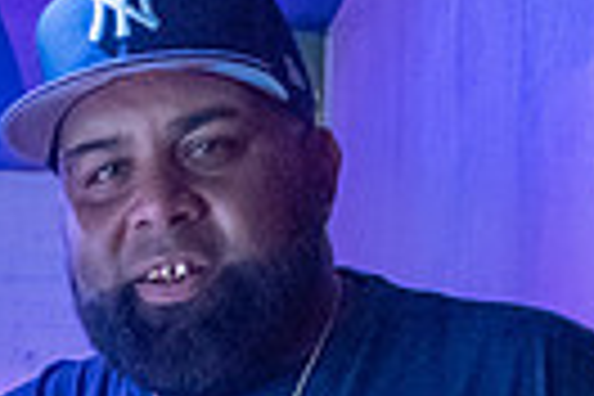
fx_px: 1996
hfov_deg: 16.8
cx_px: 162
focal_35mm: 121
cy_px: 776
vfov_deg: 10.5
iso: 3200
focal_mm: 18
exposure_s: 1/10
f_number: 3.5
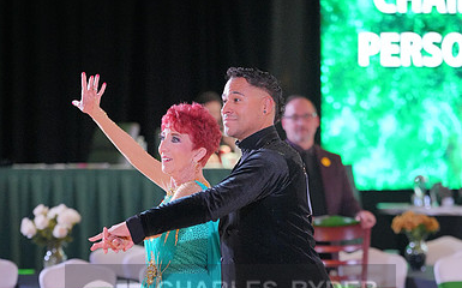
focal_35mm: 206
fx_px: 2592
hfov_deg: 10.2
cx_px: 231
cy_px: 305
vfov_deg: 6.3
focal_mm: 134
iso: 6400
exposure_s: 1/500
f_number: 2.8
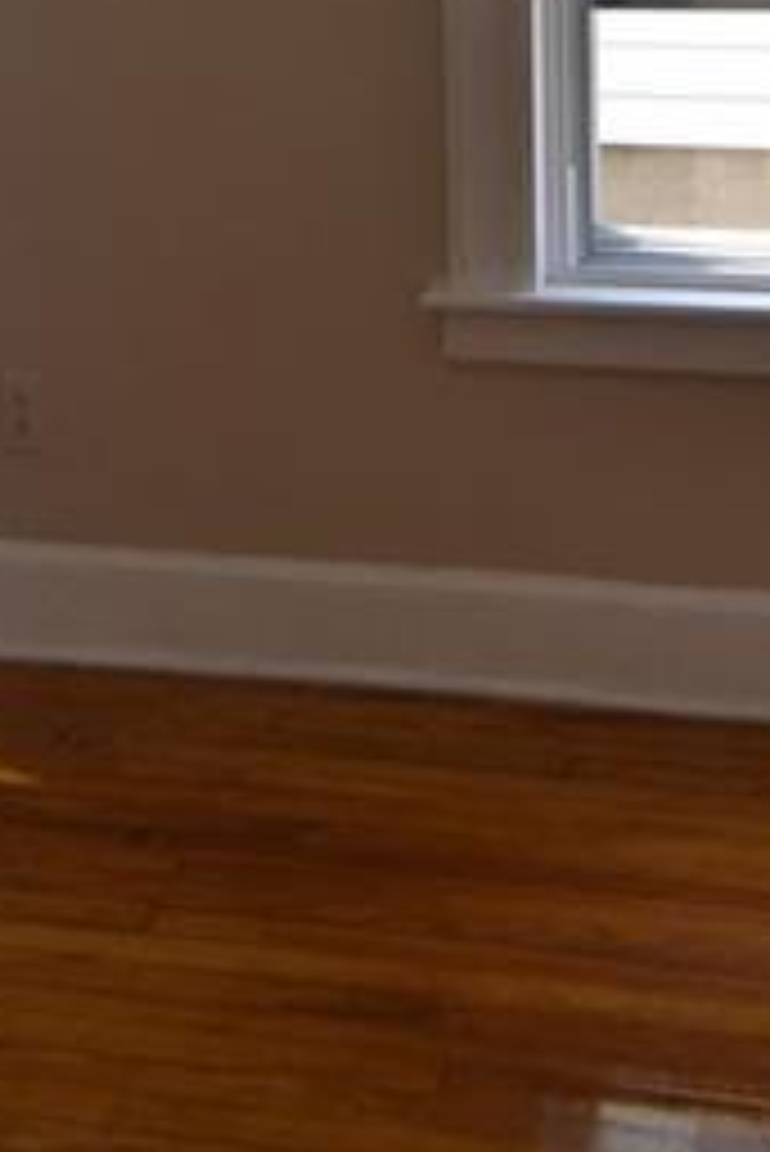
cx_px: 473
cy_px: -68
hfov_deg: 20.2
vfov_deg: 27.6
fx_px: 2163
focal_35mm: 68
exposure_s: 1/125
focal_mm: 15
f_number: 5.6
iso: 320
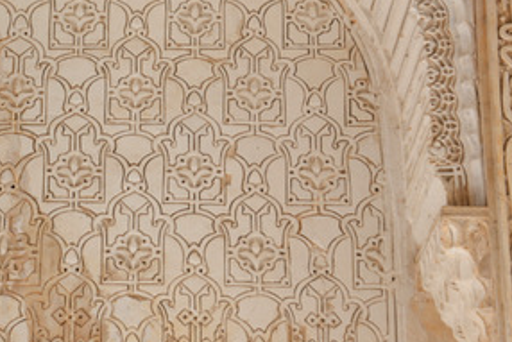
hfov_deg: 16.2
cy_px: 90
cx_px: 115
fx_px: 1793
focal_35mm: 126
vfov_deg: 10.9
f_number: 5.6
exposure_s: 1/500
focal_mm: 72
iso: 400
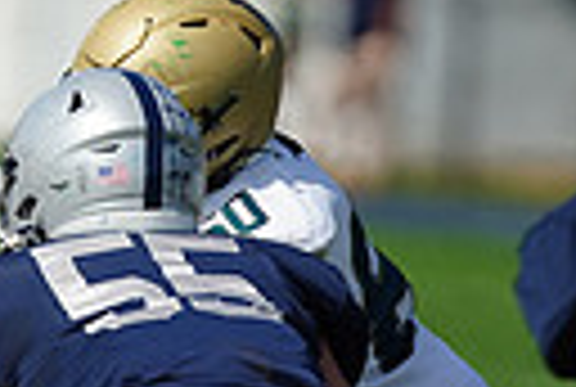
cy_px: 254
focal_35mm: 1357
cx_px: -50
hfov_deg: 1.5
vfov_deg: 1.0
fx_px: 21763
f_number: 2.8
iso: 400
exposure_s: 1/8000
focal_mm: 300
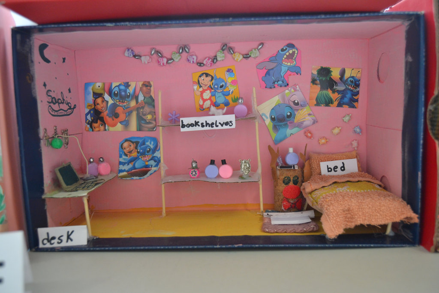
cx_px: 220
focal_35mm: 28
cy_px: 146
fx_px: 348
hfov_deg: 64.5
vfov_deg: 45.7
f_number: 3.5
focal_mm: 19
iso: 1100
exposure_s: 1/60
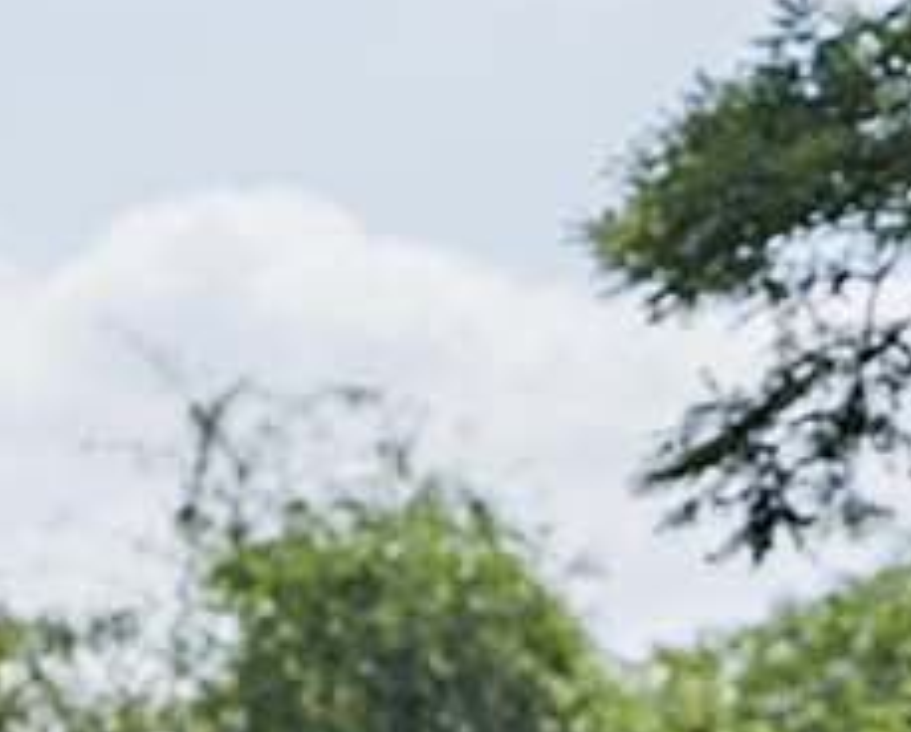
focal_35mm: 430
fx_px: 11613
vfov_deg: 3.6
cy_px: 999
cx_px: 1002
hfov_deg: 4.5
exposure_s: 1/6400
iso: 200
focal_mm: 73
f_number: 4.5
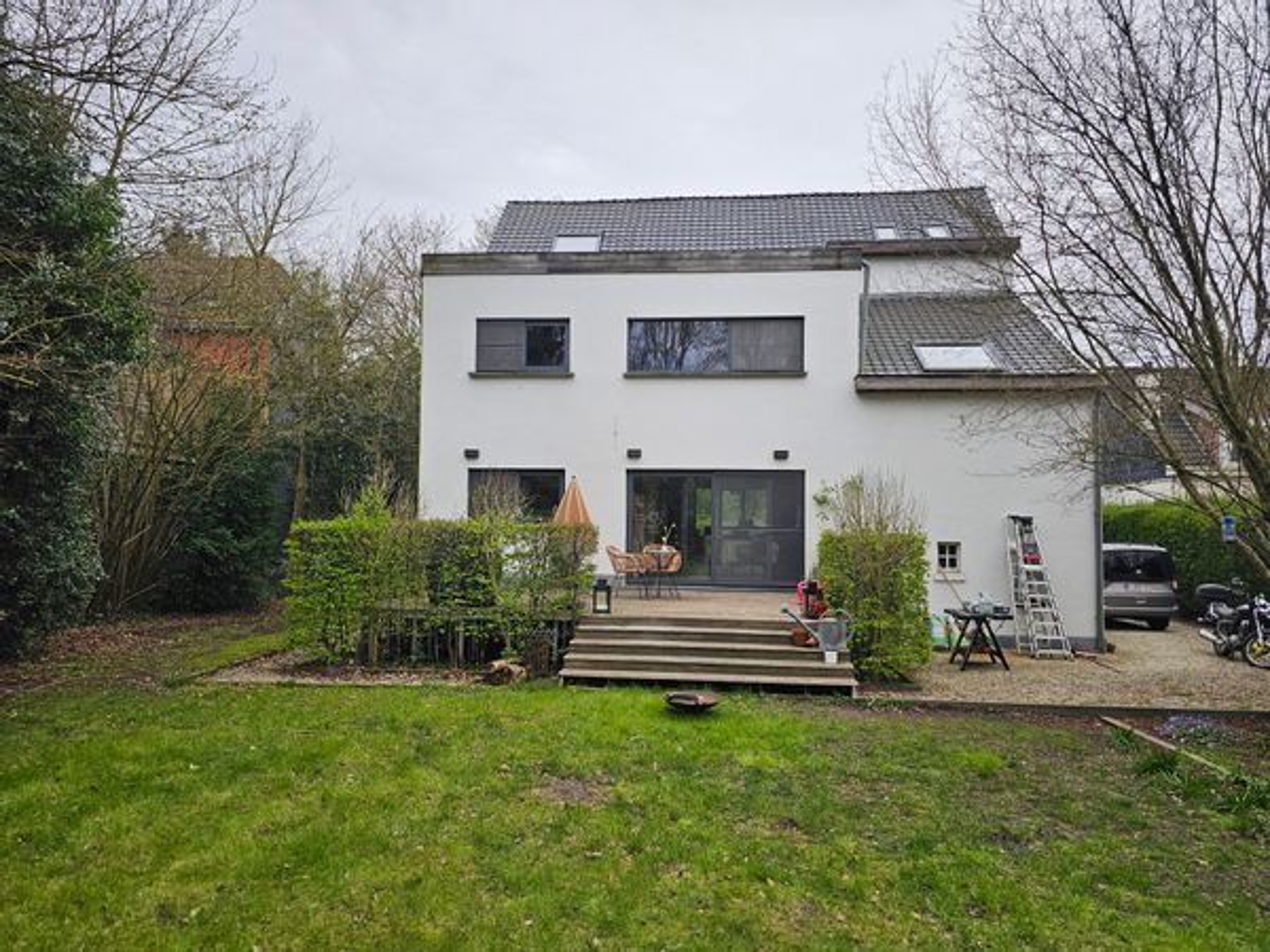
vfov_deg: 58.9
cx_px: 635
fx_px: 844
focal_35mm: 23
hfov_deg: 73.9
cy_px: 476
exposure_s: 1/190
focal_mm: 6.3
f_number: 1.7
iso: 25
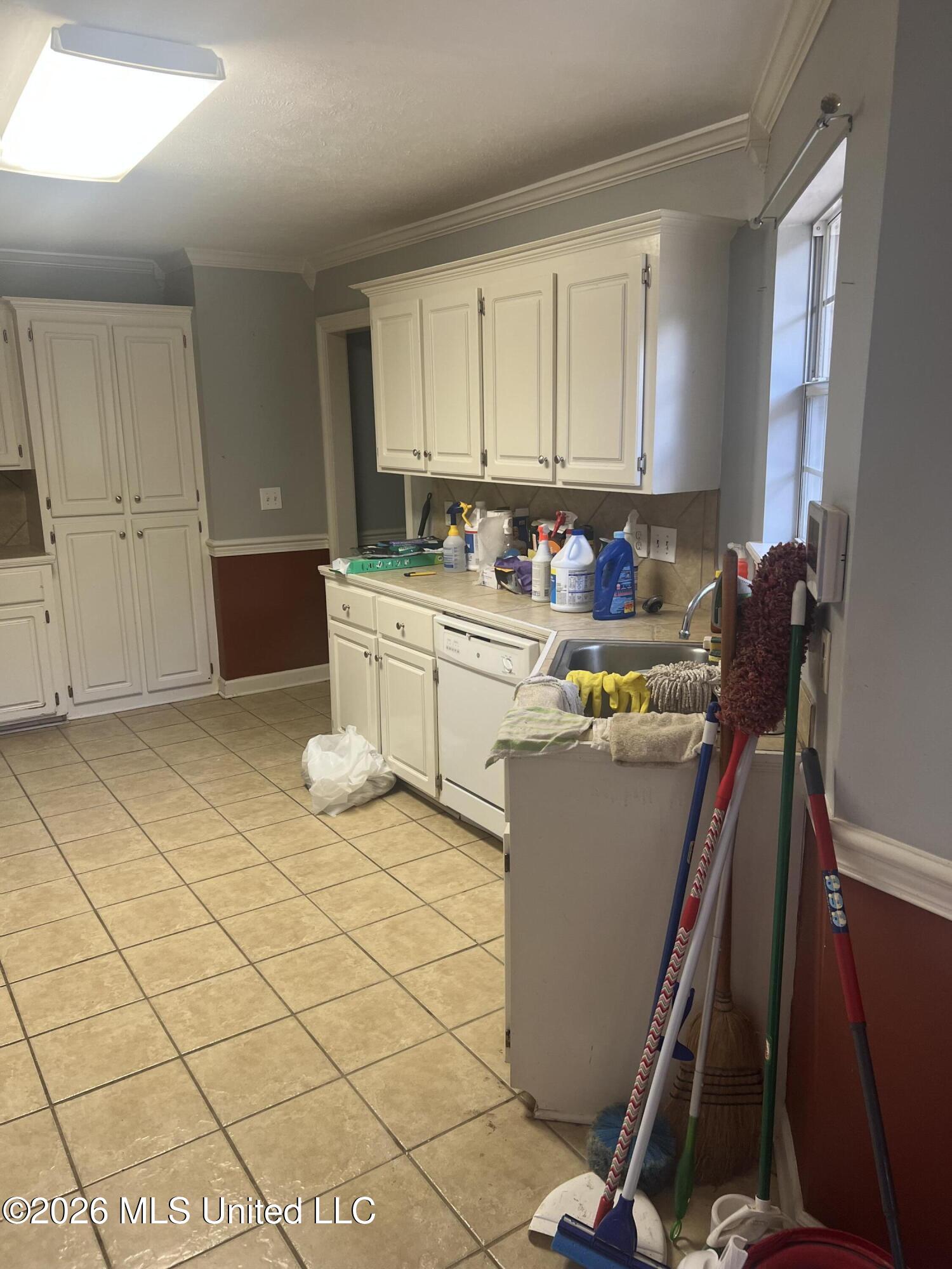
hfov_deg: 53.1
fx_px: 953
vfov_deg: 67.3
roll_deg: +2.1
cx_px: 476
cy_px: 634
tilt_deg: -9.6
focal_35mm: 26
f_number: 1.5
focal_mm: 5.7
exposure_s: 1/117
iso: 100
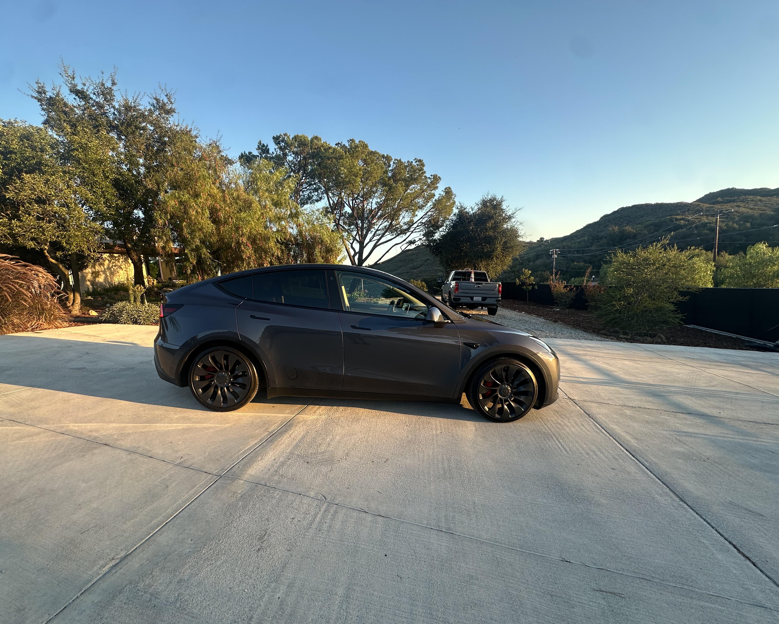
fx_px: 346
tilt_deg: -6.4
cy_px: 318
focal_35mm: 15
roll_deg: +5.8
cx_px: 356
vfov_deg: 84.0
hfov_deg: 96.6
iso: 40
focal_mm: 2.22
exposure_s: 1/145
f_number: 2.2
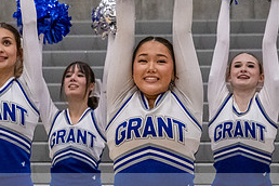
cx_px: 174
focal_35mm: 238
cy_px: 128
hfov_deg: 8.6
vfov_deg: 5.8
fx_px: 1844
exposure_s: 1/500
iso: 11400
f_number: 7.1
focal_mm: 70
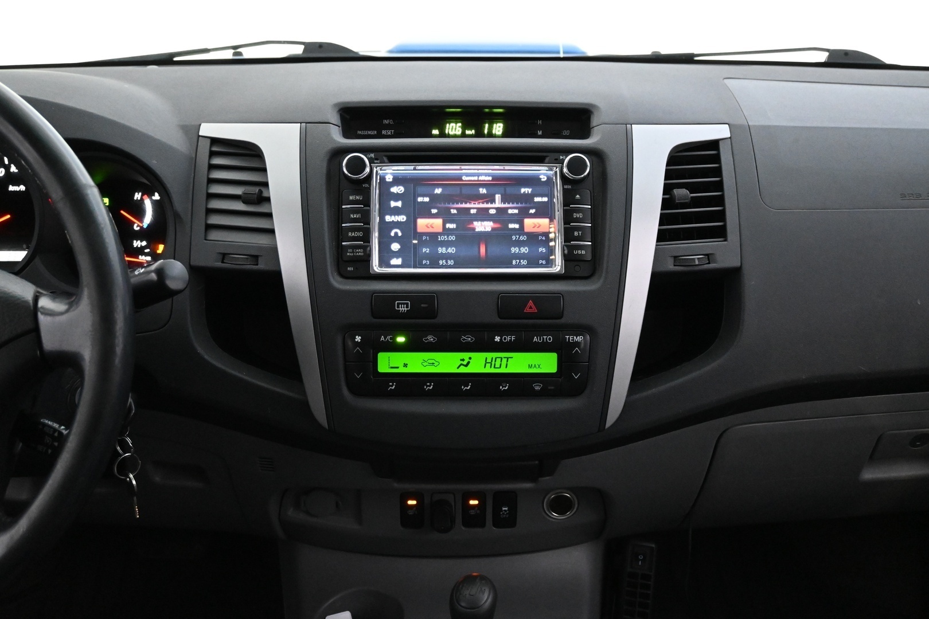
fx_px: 890
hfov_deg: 55.1
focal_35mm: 34
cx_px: 464
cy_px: 310
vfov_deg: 38.4
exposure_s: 1/40
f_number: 4.2
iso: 5600
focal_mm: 23
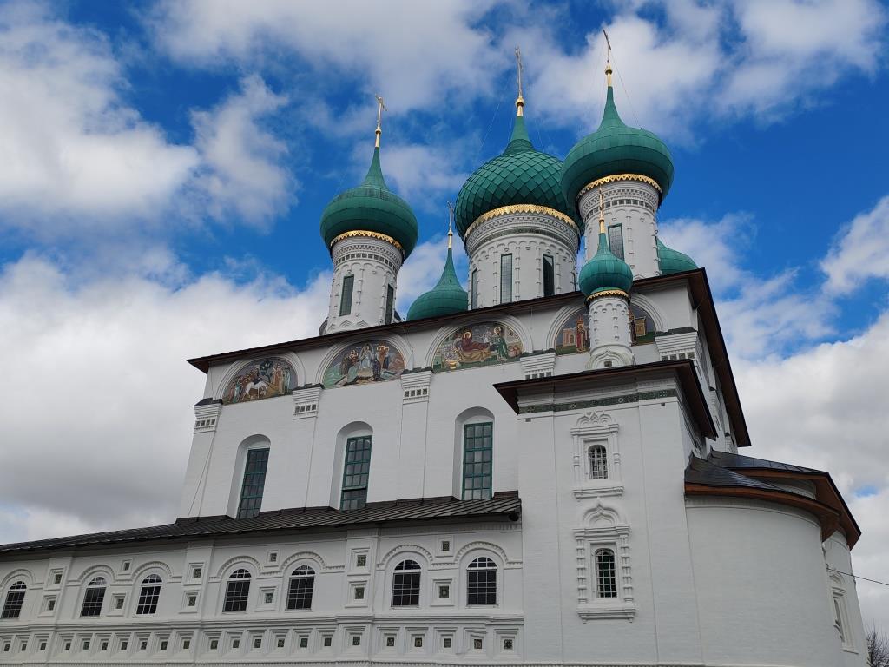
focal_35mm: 33
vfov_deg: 42.9
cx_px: 444
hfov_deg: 55.4
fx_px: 847
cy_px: 334
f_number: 1.9
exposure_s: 1/820
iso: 50
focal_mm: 6.12
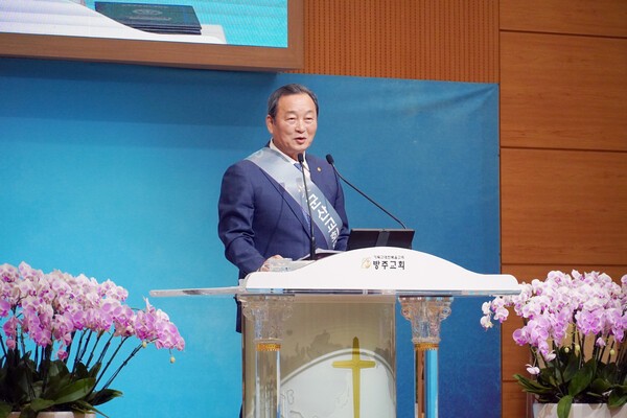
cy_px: 209
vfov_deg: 6.8
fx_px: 3527
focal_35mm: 202
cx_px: 314
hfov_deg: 10.2
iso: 2000
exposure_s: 1/250
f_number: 5.6
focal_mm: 135
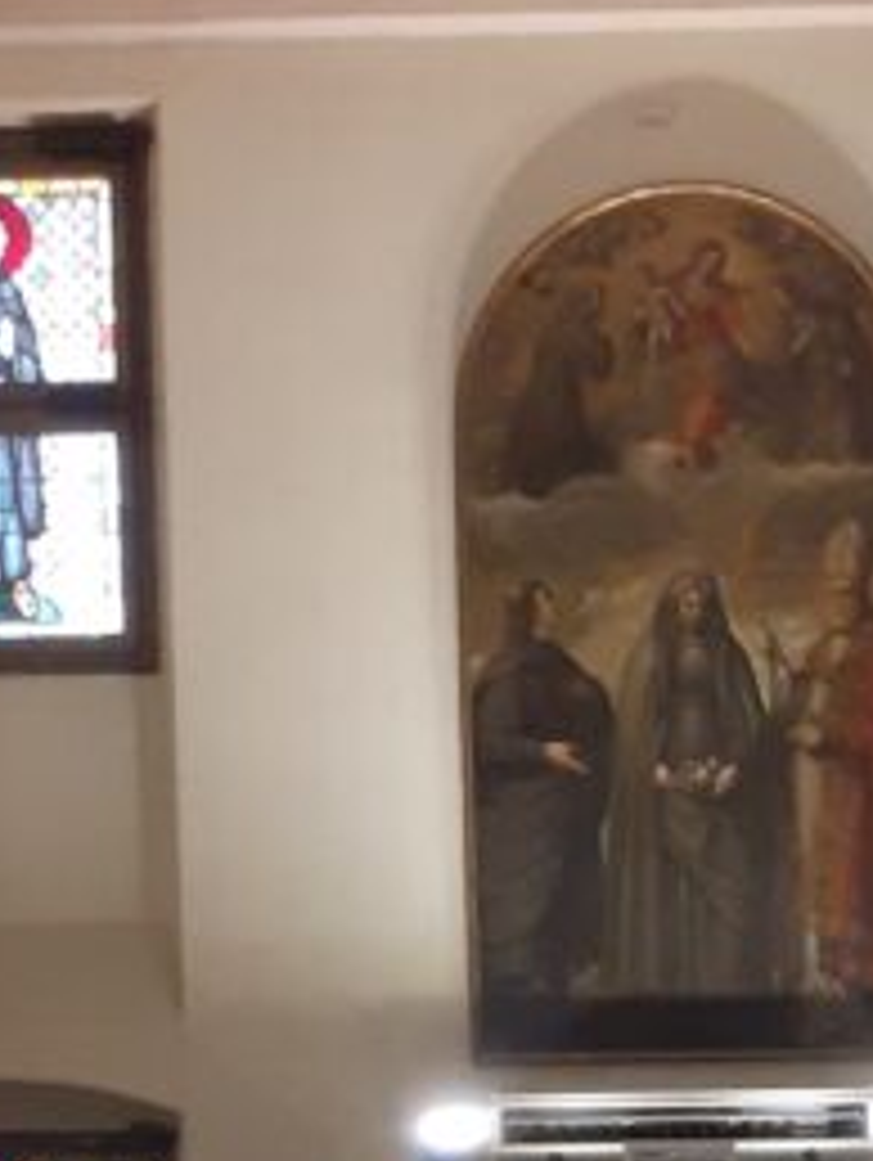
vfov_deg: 16.9
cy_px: 1656
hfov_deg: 13.8
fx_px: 3592
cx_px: 742
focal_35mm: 107
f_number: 1.9
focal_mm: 3.6
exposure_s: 1/33
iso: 200
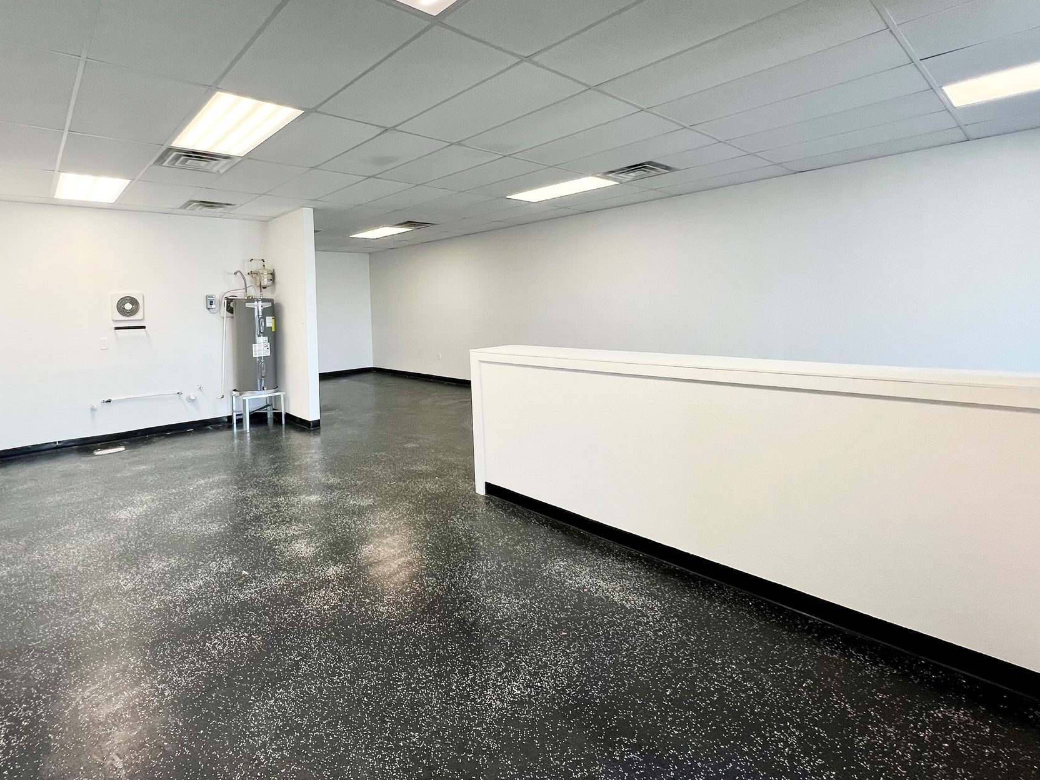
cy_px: 304
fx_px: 481
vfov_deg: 77.0
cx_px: 418
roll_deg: +1.9
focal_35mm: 16
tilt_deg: +0.1
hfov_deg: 93.3
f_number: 1.8
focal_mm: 1.57
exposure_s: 1/120
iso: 64
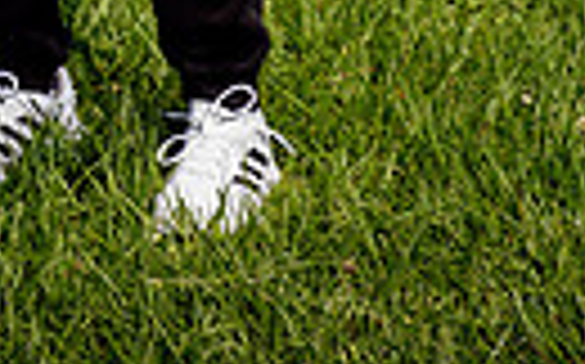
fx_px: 3138
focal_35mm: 197
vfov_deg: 6.2
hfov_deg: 10.6
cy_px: -616
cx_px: 9
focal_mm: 56
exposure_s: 1/250
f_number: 7.1
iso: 100
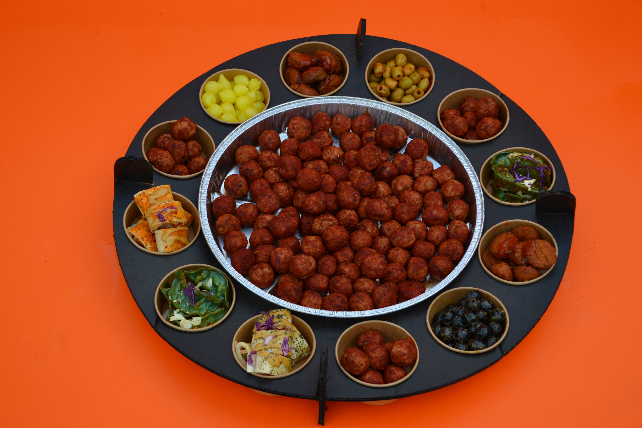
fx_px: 1123
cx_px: 321
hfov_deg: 31.9
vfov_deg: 21.6
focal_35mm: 63
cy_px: 214
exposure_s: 1/125
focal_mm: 42
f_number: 5.6
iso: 140
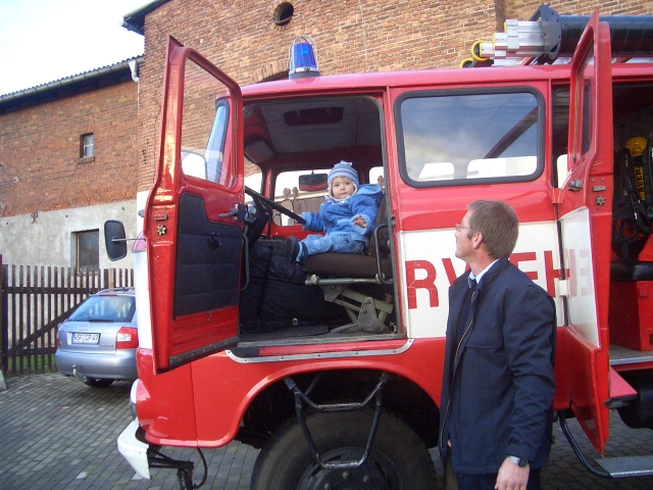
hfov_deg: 52.6
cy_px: 245
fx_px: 660
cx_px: 326
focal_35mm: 35
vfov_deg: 40.7
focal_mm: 5.8
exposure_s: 1/200
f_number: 2.6
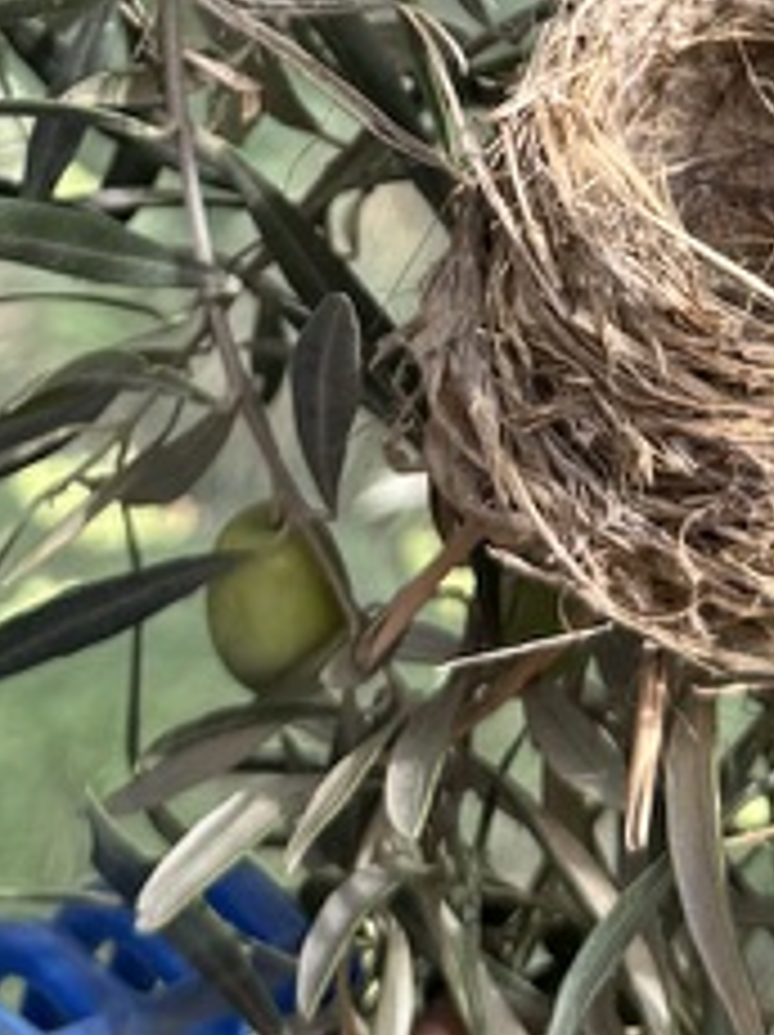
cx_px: 598
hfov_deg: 13.8
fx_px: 3196
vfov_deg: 17.0
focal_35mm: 107
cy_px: -400
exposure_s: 1/567
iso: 80
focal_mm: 6.76
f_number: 1.78
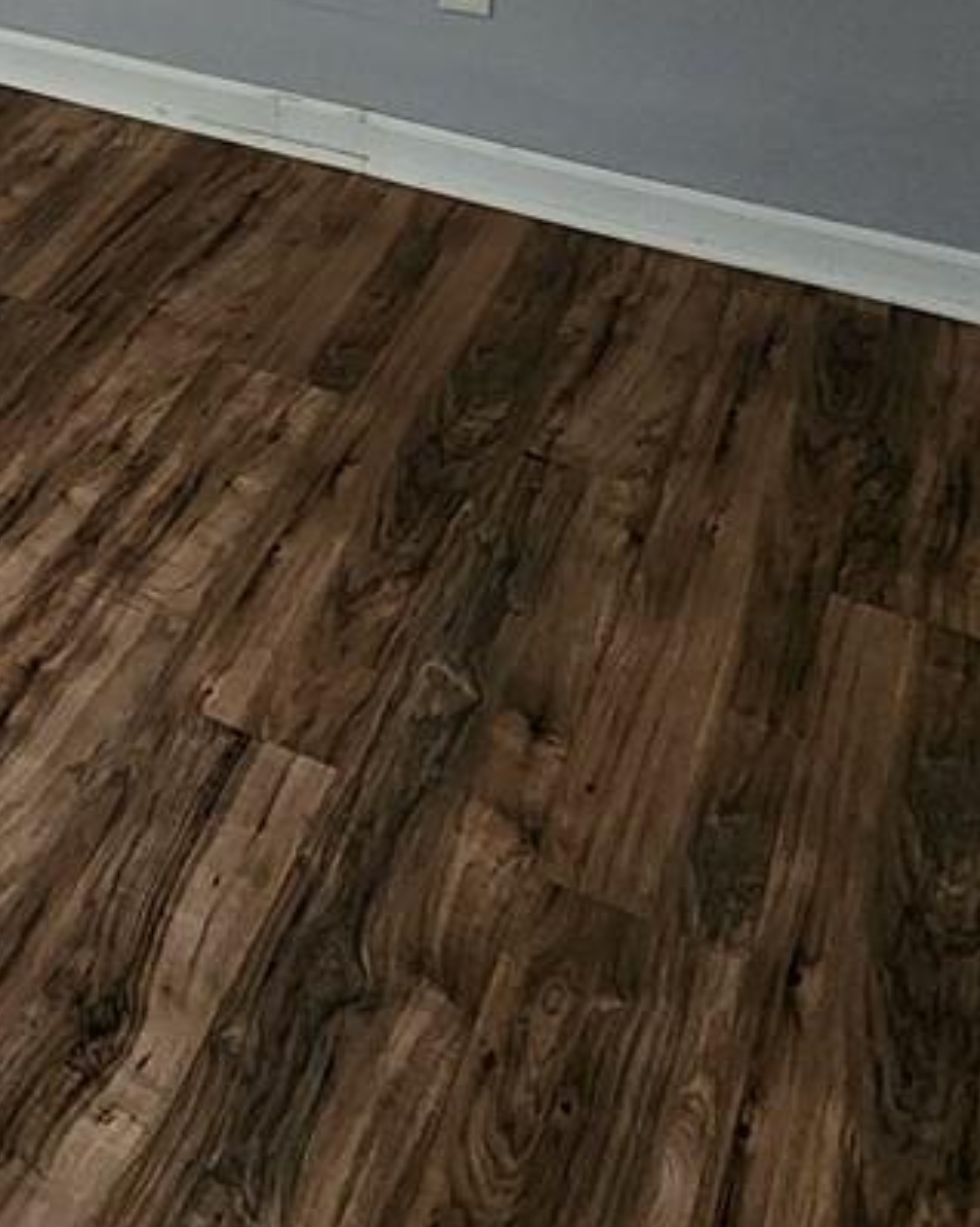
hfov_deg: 25.9
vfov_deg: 30.9
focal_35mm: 51
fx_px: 1850
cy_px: -247
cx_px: -247
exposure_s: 1/30
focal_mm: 2.2
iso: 320
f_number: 2.2
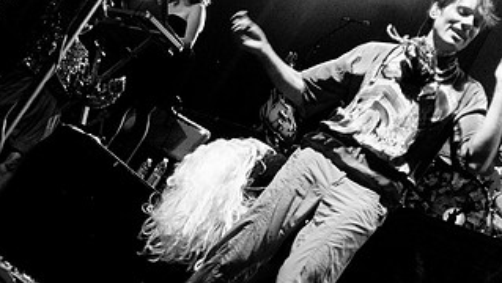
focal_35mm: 57
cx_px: 148
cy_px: 97
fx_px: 759
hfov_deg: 36.0
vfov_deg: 21.1
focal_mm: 20
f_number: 2.8
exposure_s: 1/250
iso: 800
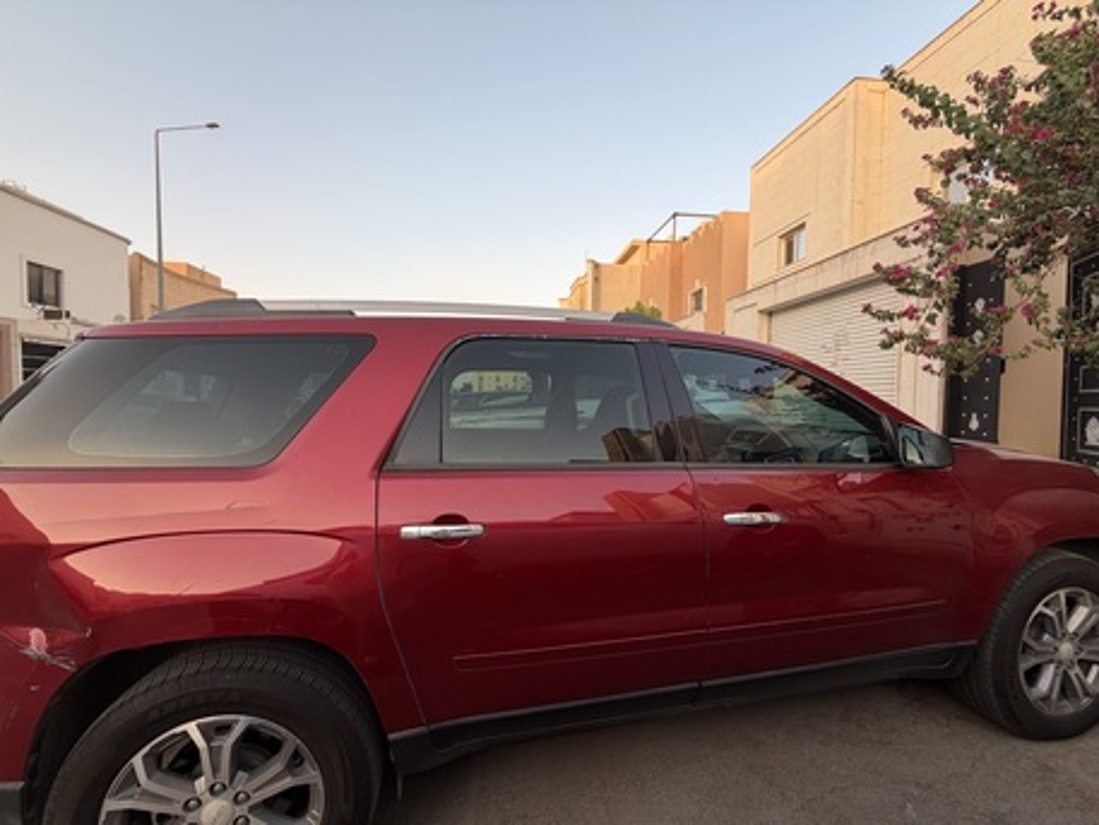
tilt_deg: -1.6
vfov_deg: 85.7
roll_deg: -0.5
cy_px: 412
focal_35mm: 14
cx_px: 550
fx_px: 445
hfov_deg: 102.0
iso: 40
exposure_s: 1/161
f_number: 2.2
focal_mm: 2.22
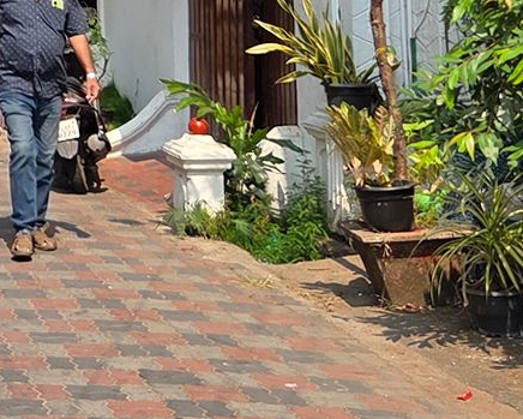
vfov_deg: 14.0
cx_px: -212
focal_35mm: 103
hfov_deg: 17.2
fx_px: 1595
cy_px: -204
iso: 80
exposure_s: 1/3018
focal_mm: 5.4
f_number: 1.8
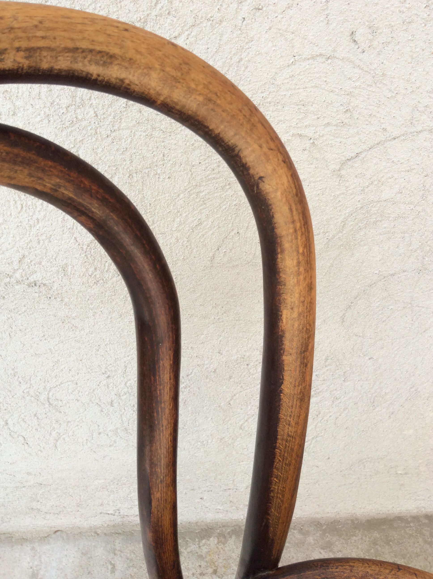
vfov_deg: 56.9
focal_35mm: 32
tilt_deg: -45.8
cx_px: 216
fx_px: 535
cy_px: 290
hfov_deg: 44.1
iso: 32
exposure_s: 1/497
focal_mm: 3.3
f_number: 2.4
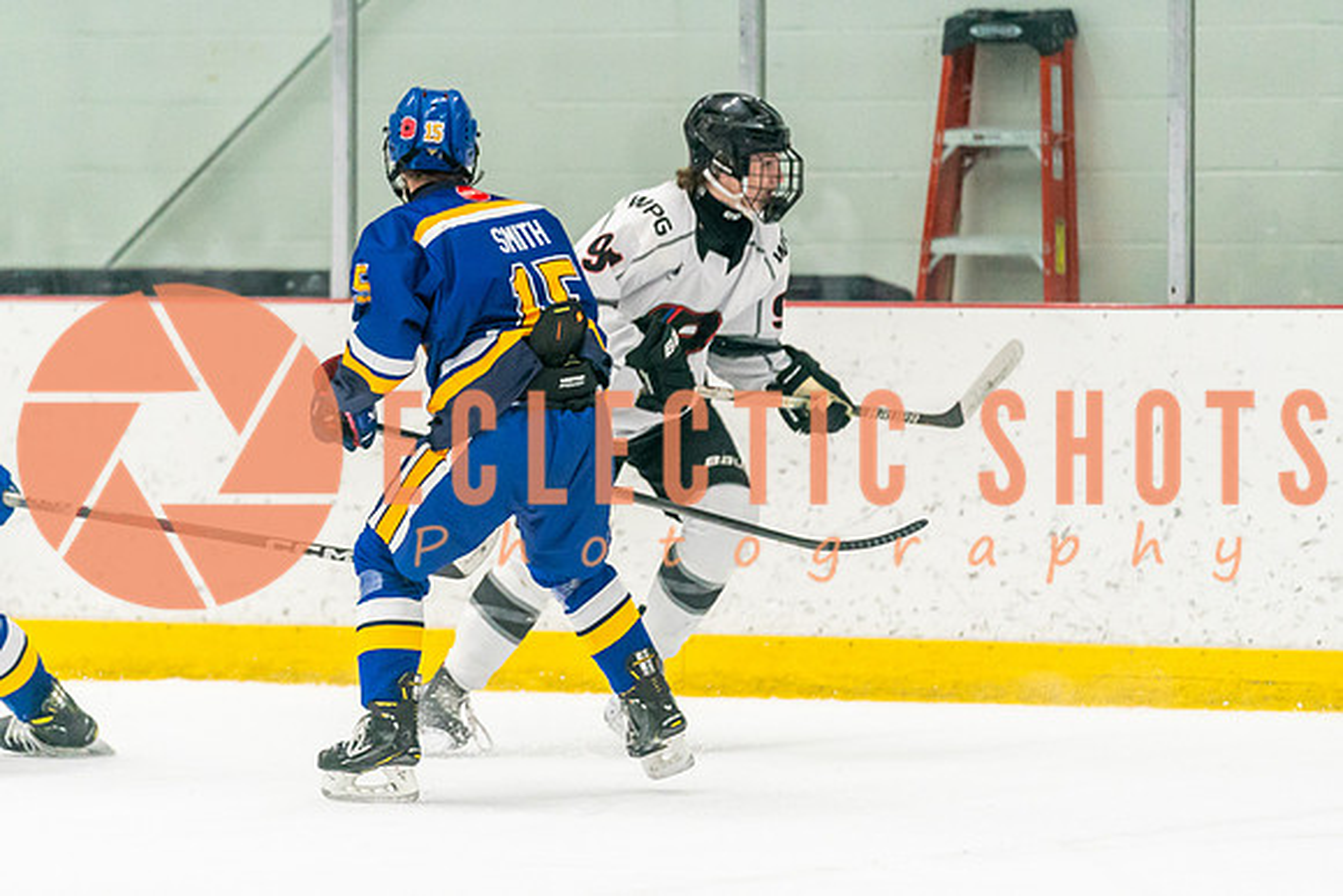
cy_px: 458
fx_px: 10818
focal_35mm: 290
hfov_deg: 7.1
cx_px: 546
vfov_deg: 4.7
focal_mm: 195
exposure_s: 1/1250
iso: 3200
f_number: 2.8
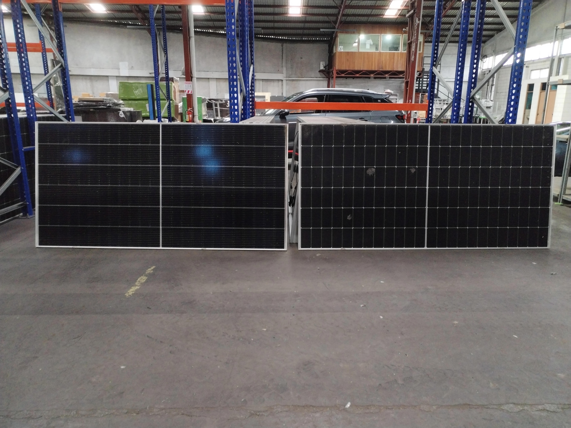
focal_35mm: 29
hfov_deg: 61.7
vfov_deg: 48.2
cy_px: 214
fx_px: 478
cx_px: 286
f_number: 1.8
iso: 742
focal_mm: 4.75
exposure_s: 1/25
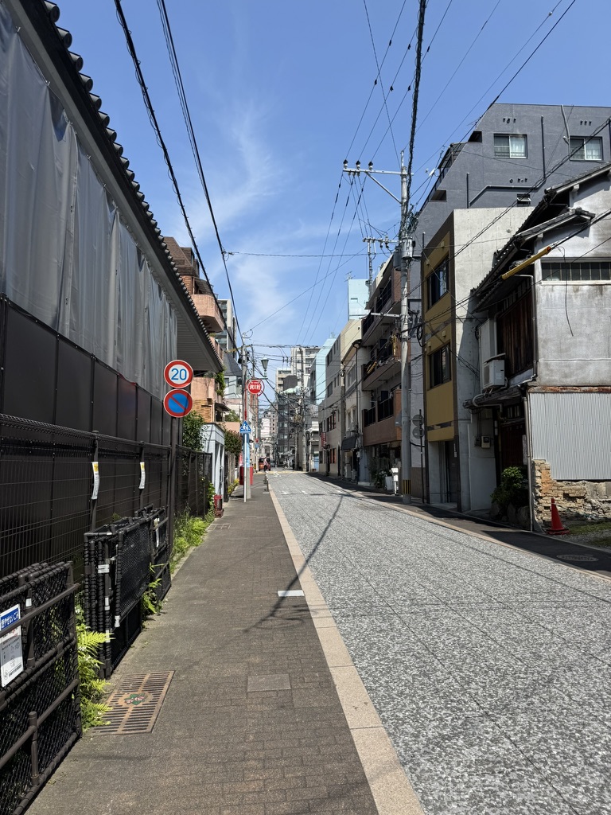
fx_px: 565
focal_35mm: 24
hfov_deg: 56.8
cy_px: 408
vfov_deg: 71.6
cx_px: 306
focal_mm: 6.76
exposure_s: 1/4950
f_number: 1.78
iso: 80
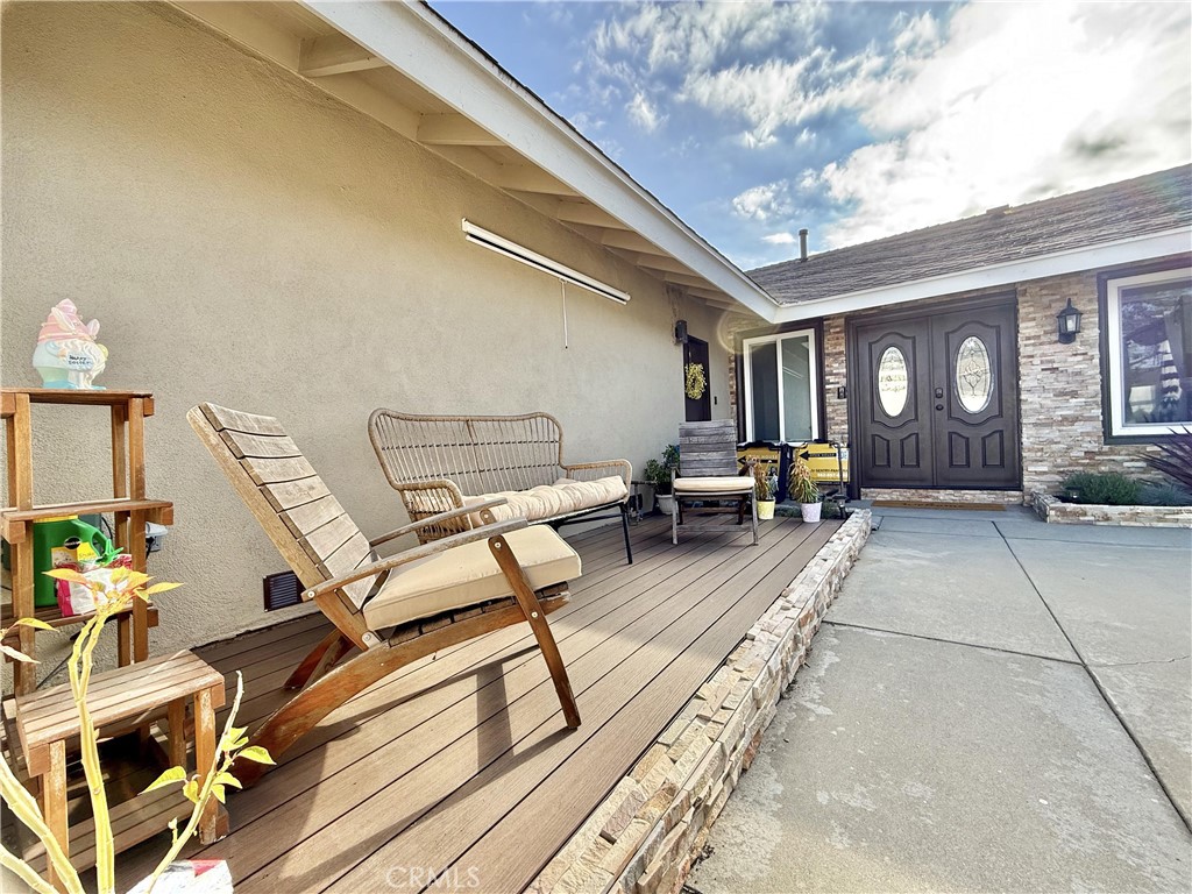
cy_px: 447
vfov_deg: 85.7
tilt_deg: -0.1
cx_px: 596
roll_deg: +2.3
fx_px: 482
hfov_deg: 102.1
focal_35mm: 14
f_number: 2.2
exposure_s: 1/472
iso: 50
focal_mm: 2.22
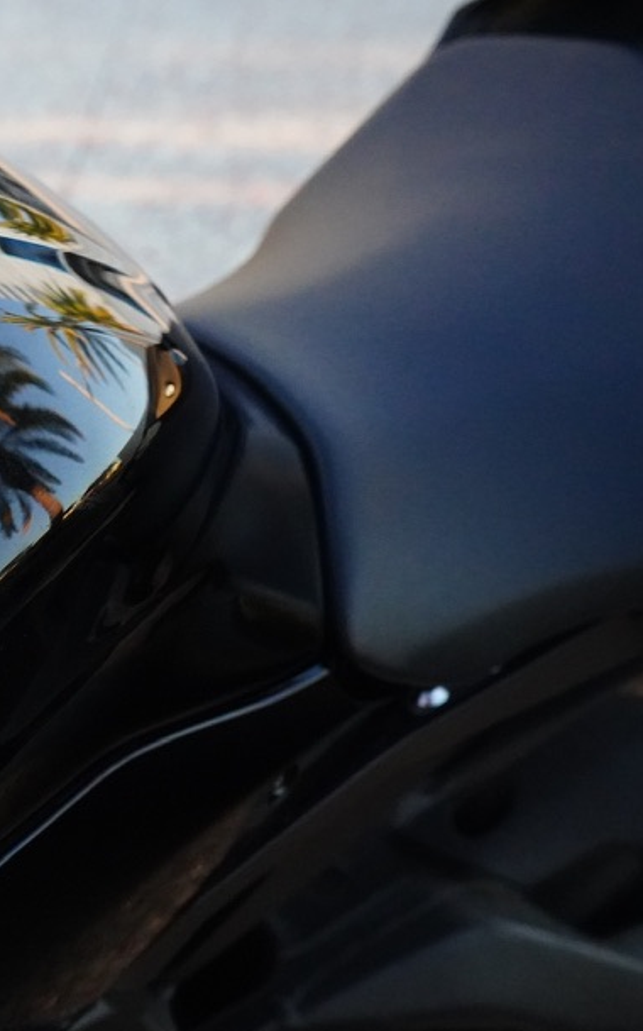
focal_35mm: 60
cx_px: -140
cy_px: 572
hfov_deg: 20.2
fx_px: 1684
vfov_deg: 34.0
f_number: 5.6
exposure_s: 1/800
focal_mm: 33
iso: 12800
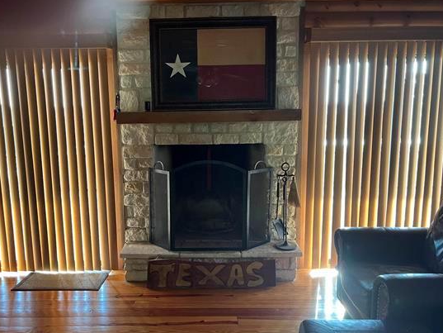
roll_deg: +0.9
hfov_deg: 58.3
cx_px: 202
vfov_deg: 45.5
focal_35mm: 31
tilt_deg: -9.3
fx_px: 397
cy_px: 168
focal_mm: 5.1
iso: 320
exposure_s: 1/60
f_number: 1.6
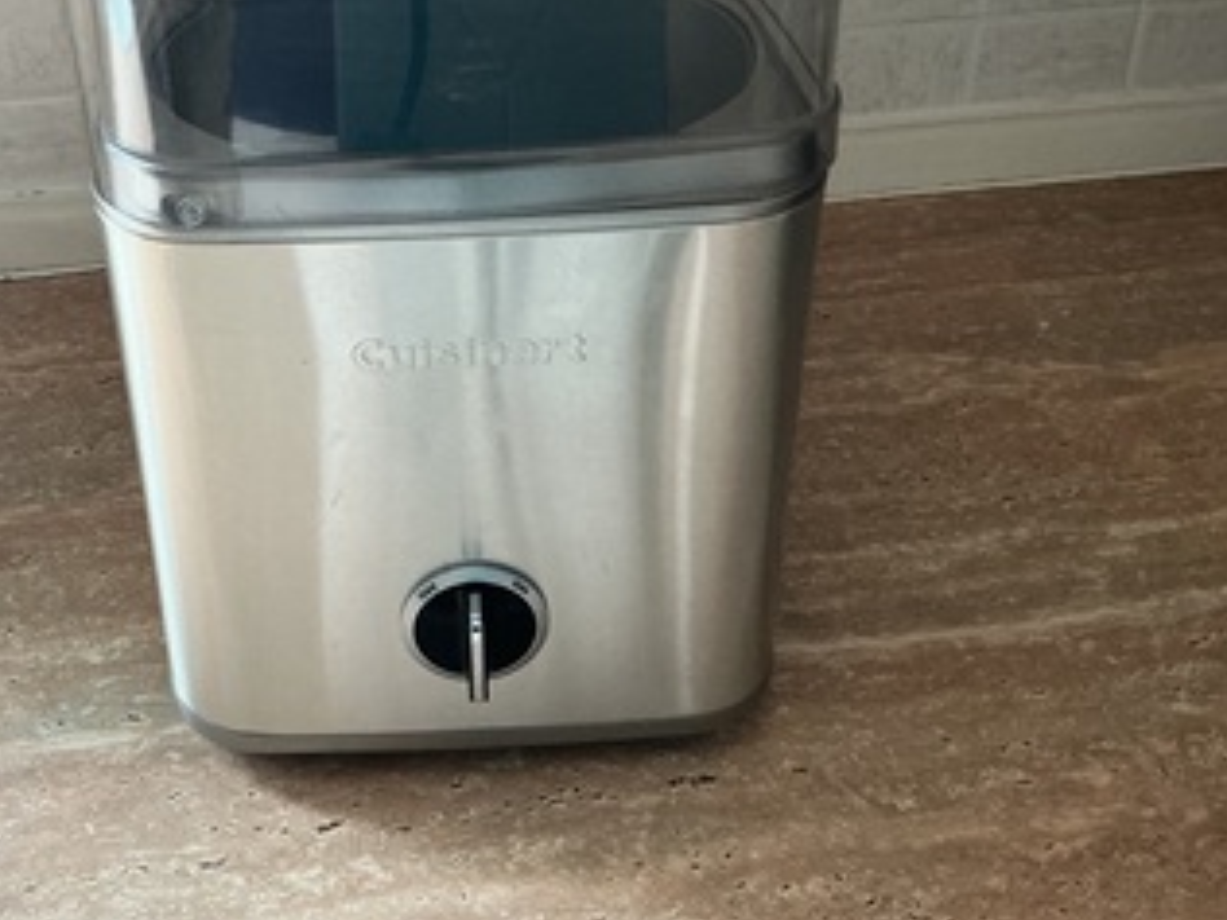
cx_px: 448
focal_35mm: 42
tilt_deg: -29.7
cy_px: 285
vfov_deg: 33.9
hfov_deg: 44.4
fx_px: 1489
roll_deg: +1.7
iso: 160
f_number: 1.8
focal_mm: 3
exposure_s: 1/60
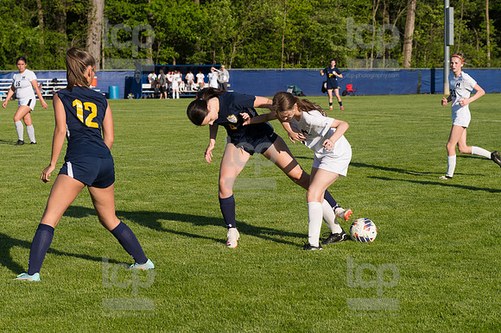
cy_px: 166
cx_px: 250
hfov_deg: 19.5
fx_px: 1460
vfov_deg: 13.0
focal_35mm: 105
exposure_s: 1/1600
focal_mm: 70
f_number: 5.6
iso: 250
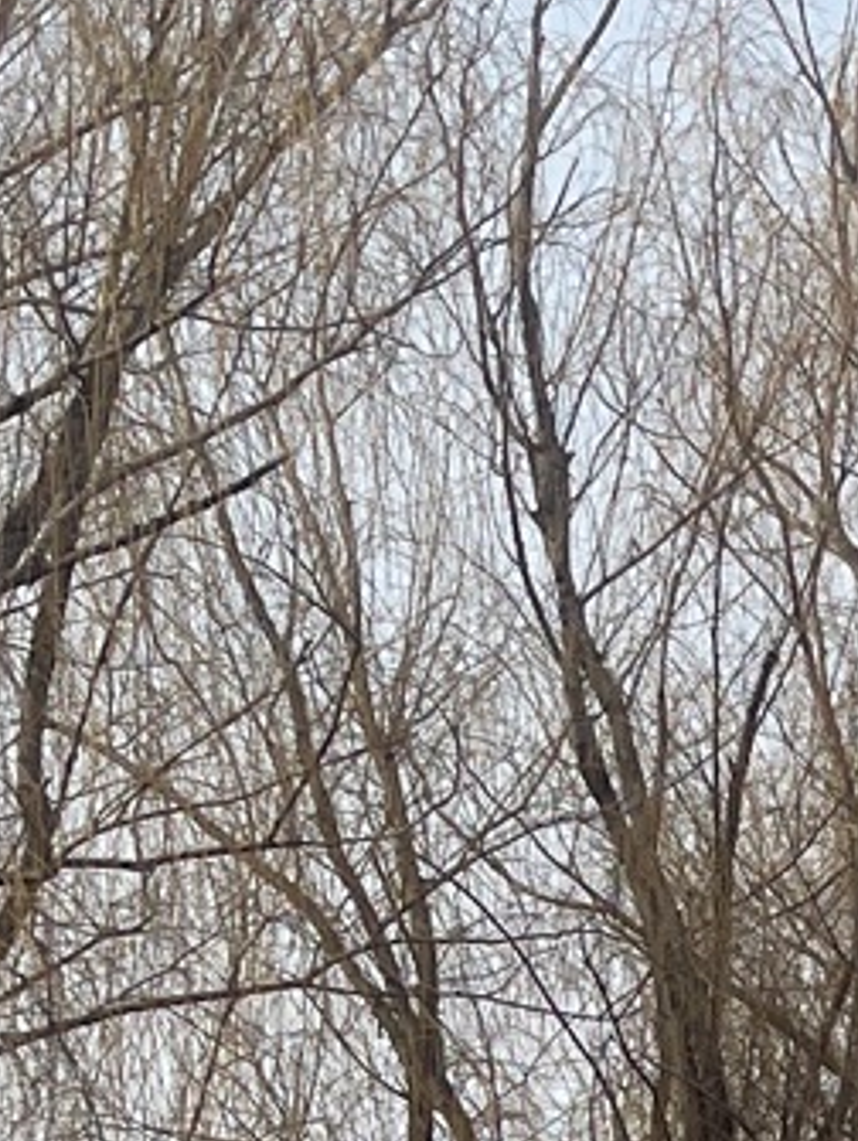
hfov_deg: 8.8
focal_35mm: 155
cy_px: 1499
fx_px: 5113
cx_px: 1944
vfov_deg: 12.3
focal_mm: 5.1
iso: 50
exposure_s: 1/4854
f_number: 1.6
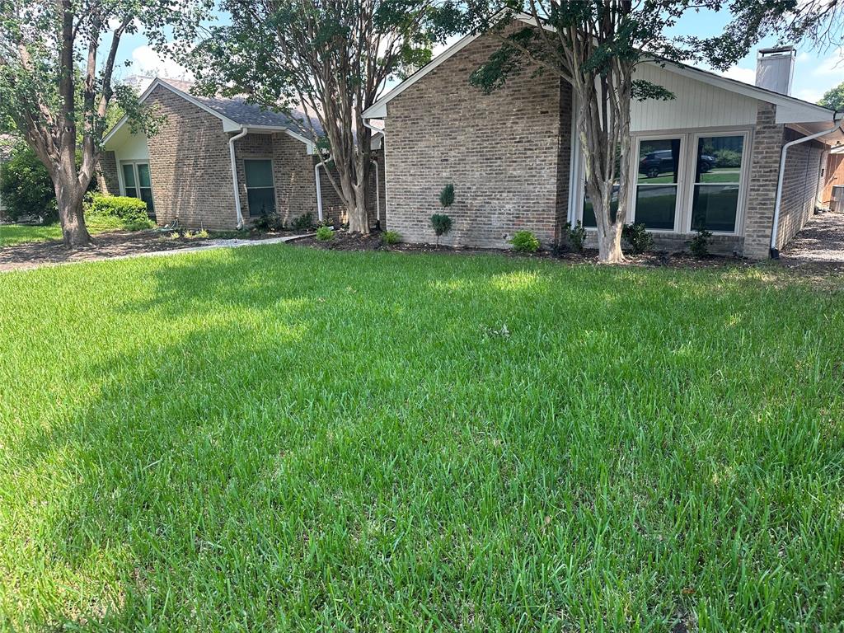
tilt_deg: -13.7
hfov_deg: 71.6
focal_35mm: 24
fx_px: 585
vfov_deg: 56.8
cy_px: 316
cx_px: 422
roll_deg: +1.6
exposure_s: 1/494
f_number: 1.78
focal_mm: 6.86
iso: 80
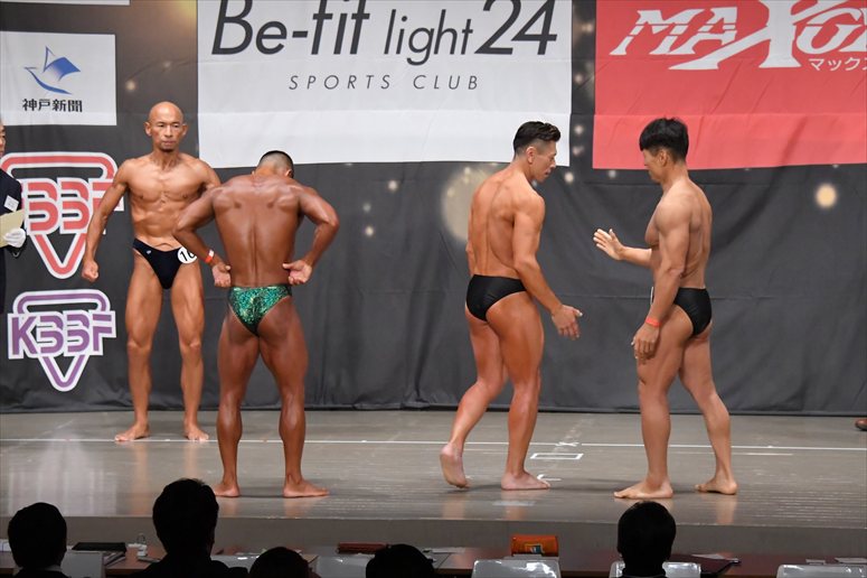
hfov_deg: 13.7
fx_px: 3611
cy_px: 289
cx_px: 434
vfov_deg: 9.1
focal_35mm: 150
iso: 6400
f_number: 5.6
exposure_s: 1/400
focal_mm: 100
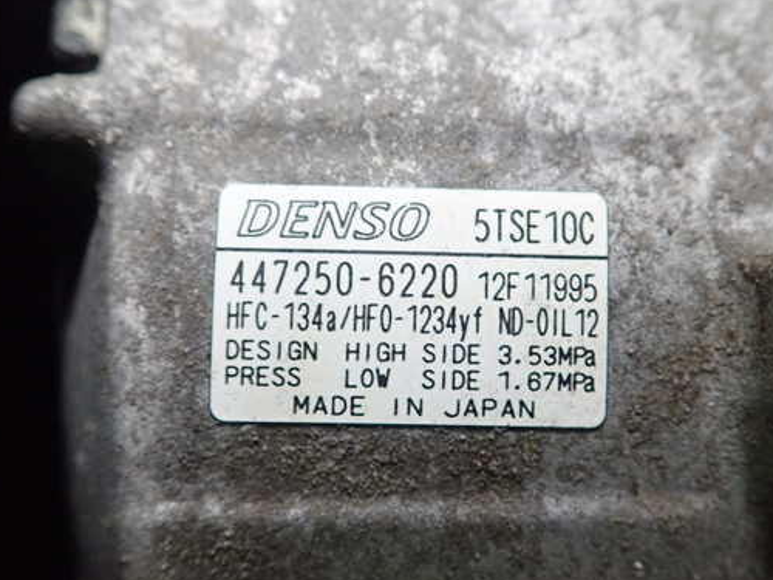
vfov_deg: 39.7
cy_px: 281
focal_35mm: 36
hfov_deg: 51.3
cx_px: 416
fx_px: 804
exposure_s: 1/125
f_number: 2.3
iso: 640
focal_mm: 5.5
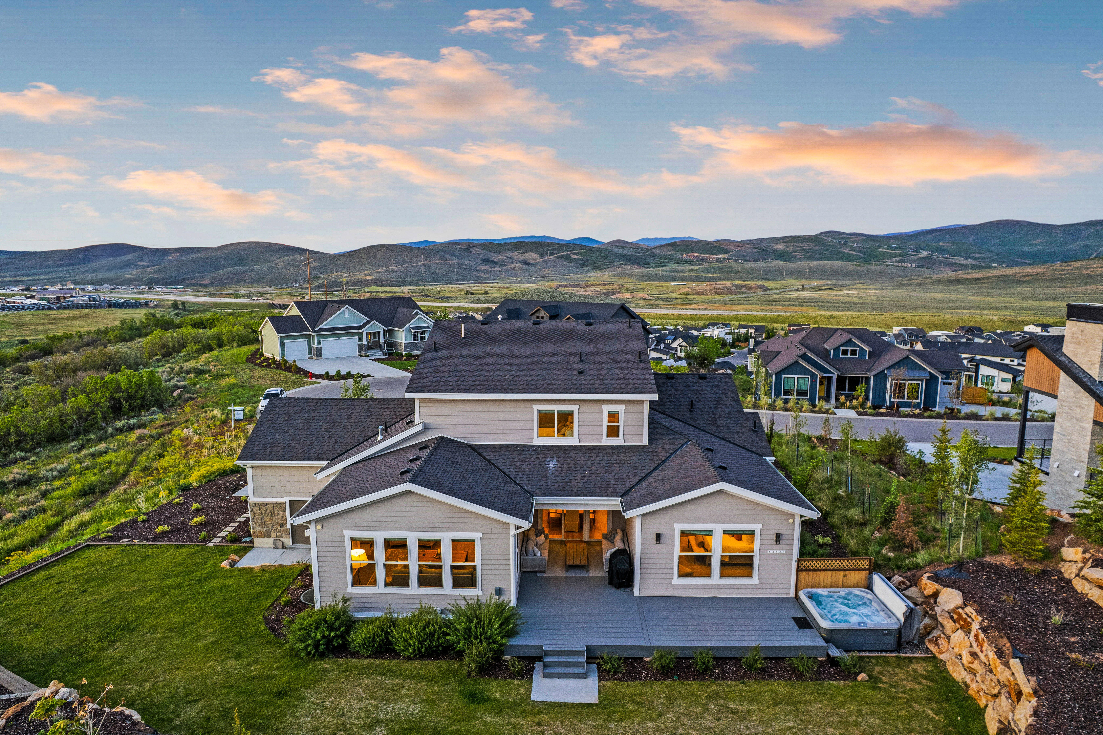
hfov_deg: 78.6
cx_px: 552
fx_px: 674
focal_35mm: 22
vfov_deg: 57.2
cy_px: 368
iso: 100
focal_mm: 8.4
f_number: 2.8
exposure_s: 1/25
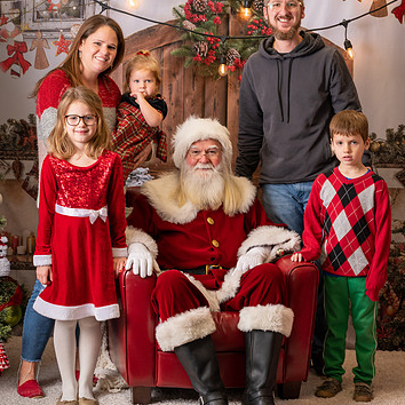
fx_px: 1072
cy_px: 191
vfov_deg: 21.4
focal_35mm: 81
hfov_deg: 21.4
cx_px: 194
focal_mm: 50
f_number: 7.1
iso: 100
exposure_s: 1/100
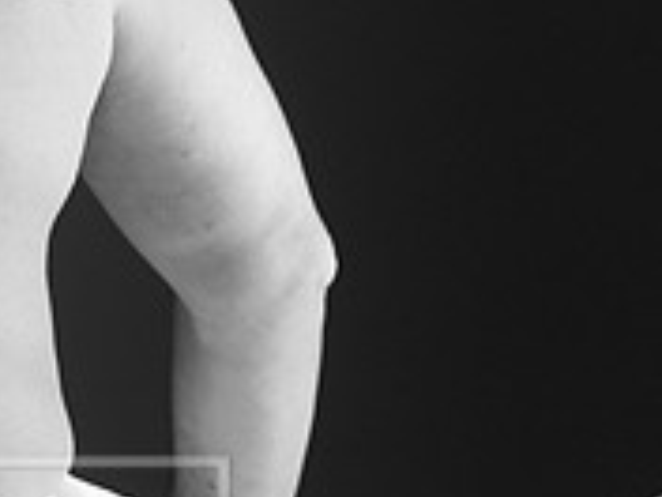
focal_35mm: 184
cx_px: -268
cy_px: 45
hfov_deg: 10.4
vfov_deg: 8.0
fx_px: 3519
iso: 800
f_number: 3.5
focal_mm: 50
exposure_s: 1/400
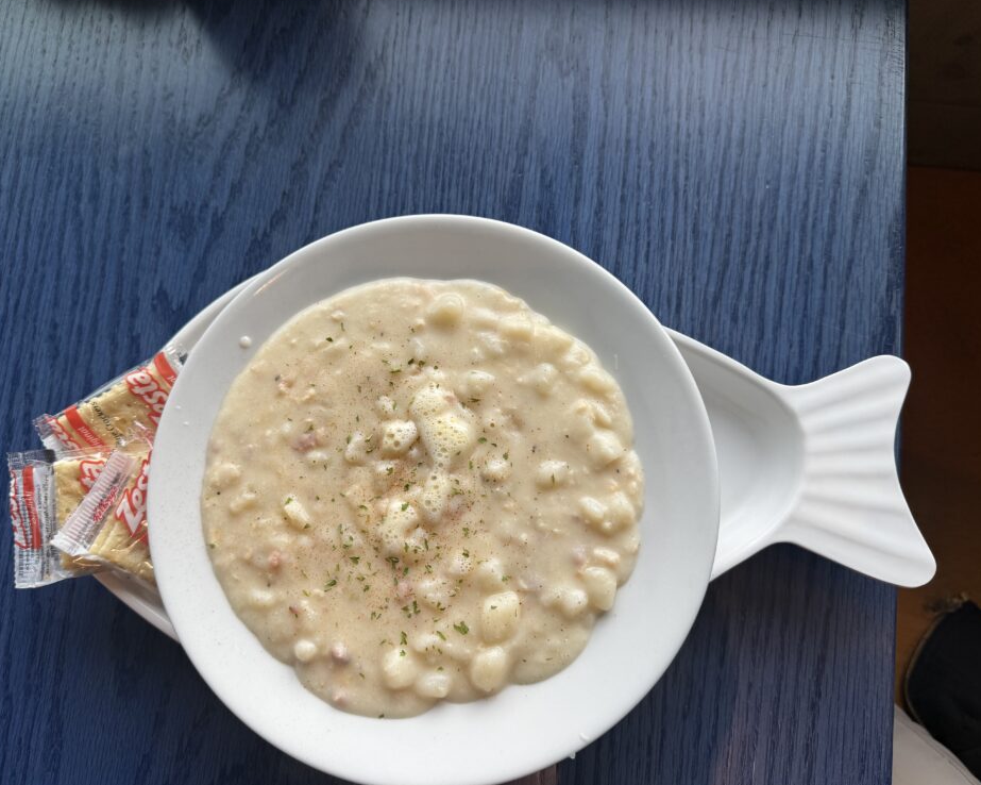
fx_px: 755
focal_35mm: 26
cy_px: 392
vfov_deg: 54.9
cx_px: 451
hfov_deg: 65.9
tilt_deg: -79.8
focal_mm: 6.76
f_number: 1.78
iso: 80
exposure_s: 1/391
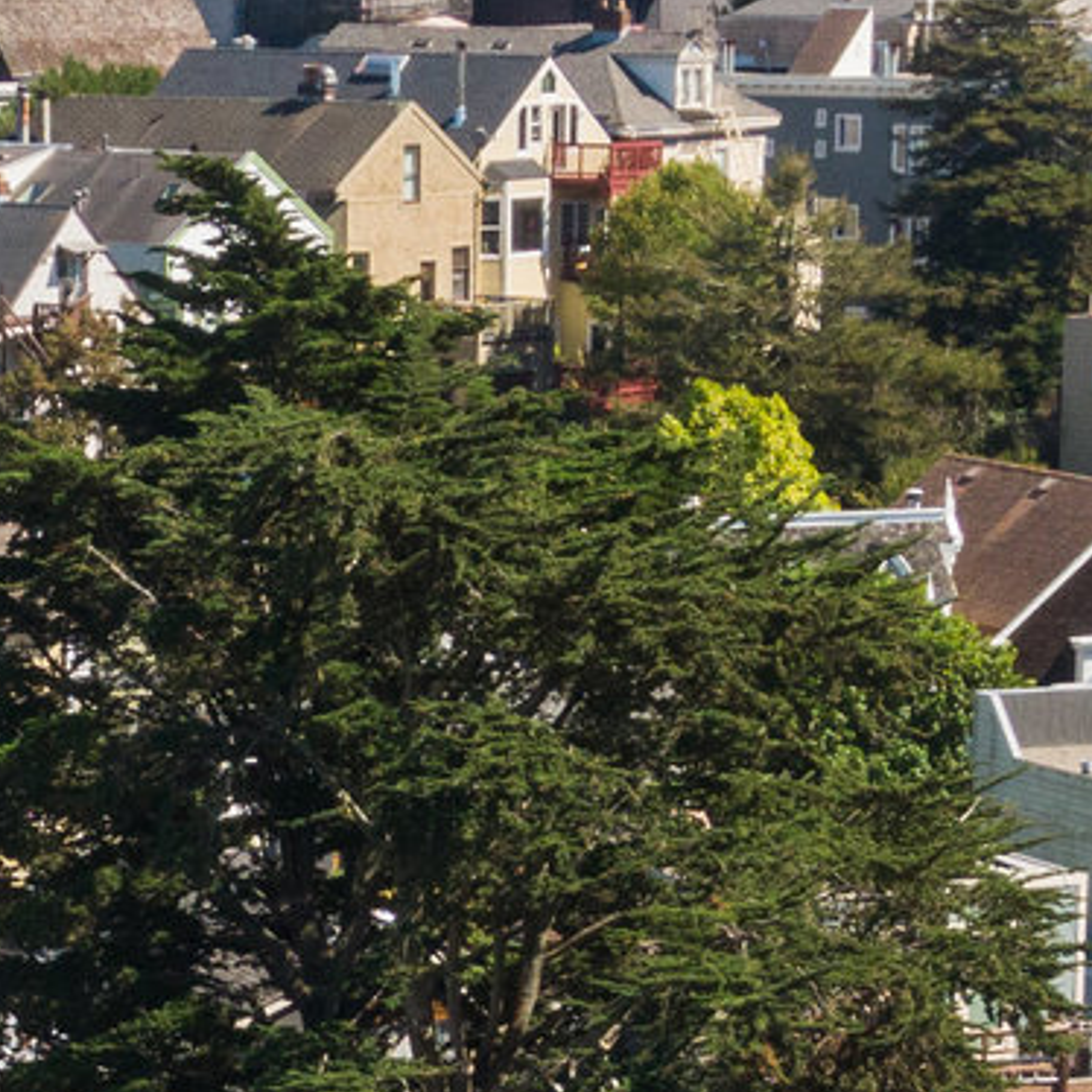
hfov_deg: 9.3
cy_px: 1470
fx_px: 6674
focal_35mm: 187
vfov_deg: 9.2
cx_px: 35
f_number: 3.6
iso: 100
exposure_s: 1/640
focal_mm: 7.71
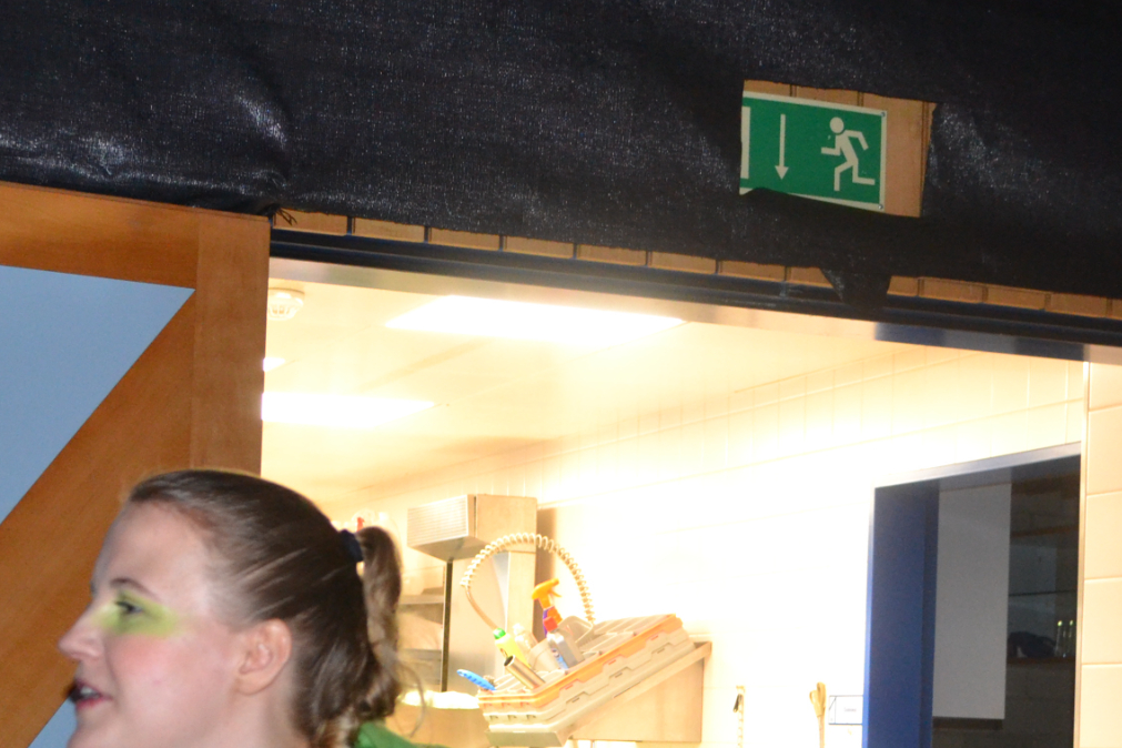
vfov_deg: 17.0
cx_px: 515
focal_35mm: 79
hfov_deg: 25.7
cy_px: 710
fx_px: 2462
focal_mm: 26
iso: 1800
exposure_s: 1/60
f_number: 4.2
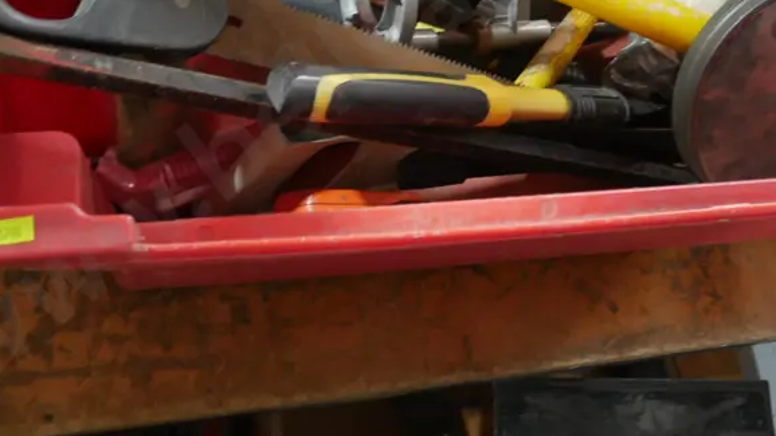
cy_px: -44
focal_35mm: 54
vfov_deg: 21.1
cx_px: 502
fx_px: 1111
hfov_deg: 38.2
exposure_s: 1/60
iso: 1250
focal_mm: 14
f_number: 3.5
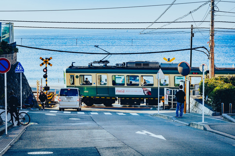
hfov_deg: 22.9
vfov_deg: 15.4
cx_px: 118
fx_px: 581
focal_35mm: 89
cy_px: 78
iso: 400
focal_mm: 89
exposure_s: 1/320
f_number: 8
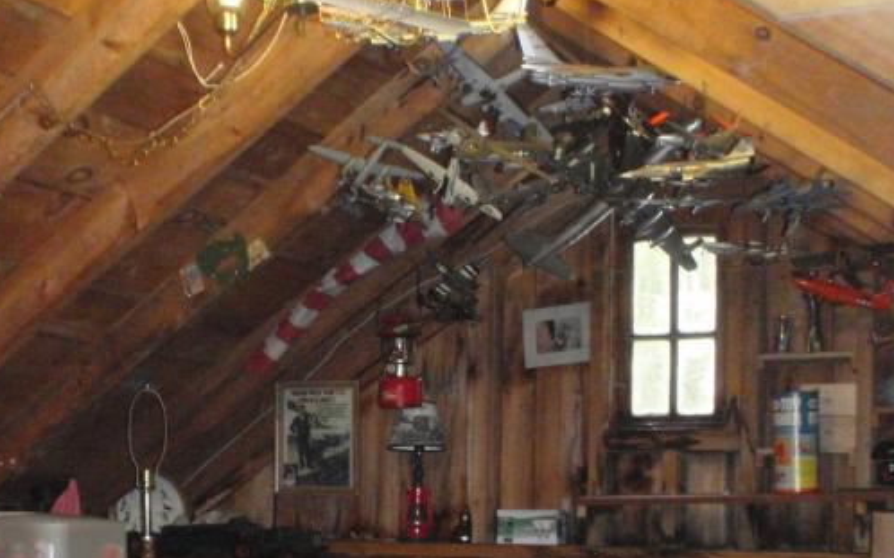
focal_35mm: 61
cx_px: 379
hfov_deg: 33.4
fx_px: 1486
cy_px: 567
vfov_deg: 20.5
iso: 500
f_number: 3.5
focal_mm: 5
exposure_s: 1/30
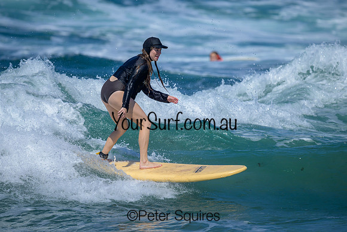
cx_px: 157
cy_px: 106
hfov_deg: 2.2
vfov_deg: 1.5
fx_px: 8850
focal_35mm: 918
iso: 180
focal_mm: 800
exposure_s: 1/2500
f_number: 6.3
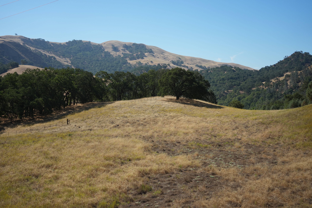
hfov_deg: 39.6
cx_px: 156
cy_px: 104
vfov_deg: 27.0
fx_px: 433
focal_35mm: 50
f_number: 4.5
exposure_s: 1/2500
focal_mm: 50
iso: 320
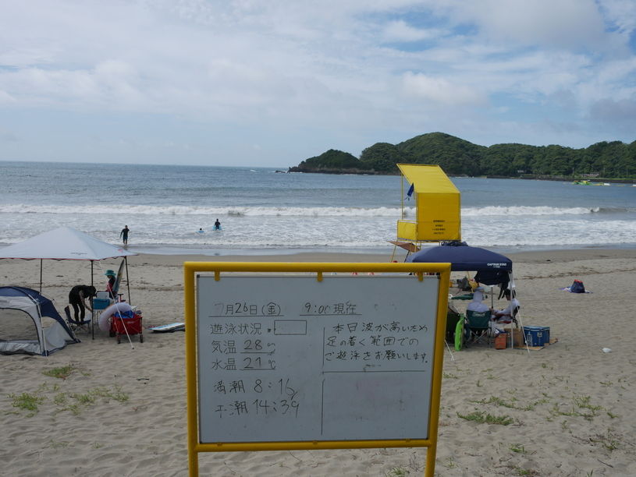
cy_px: 238
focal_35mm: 34
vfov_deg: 41.8
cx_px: 318
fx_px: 625
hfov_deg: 53.9
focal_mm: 17
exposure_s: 1/1600
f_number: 5.6
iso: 200
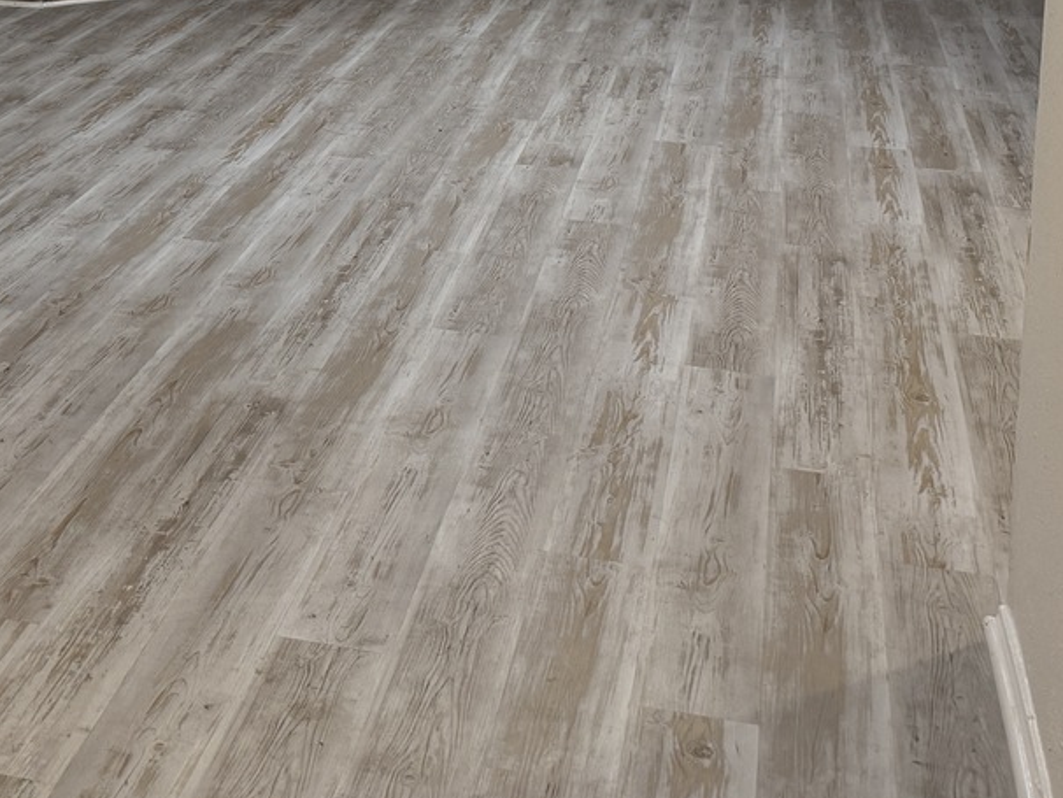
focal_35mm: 57
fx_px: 1751
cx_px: 295
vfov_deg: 23.6
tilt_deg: -7.5
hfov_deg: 33.2
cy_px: -137
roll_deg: +0.6
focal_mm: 6.76
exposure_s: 1/60
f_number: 1.78
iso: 160
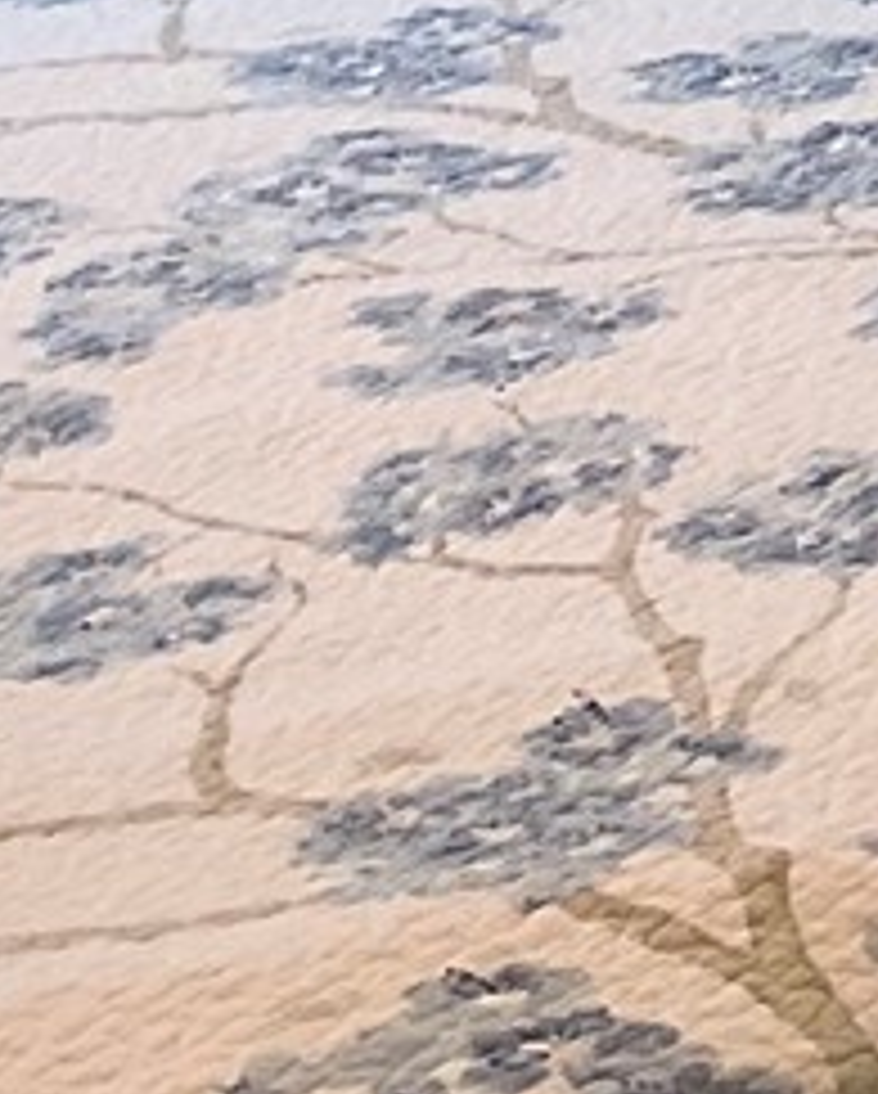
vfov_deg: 9.7
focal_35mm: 186
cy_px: -1026
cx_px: 2972
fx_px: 6030
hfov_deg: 7.1
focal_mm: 3
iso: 50
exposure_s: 1/60
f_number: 1.8
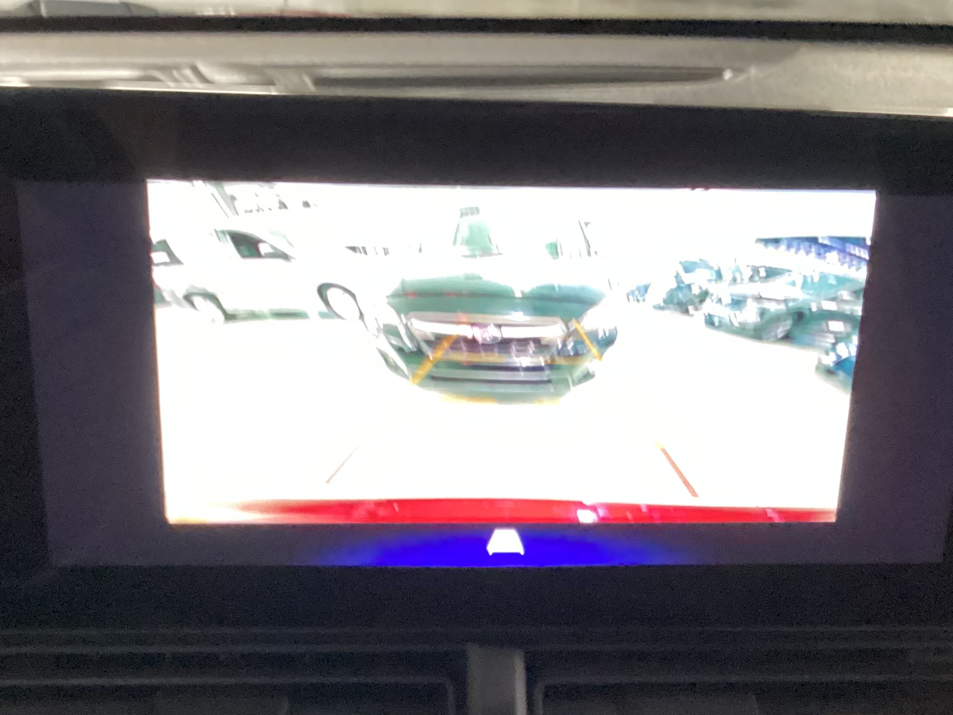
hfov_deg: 33.8
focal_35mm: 57
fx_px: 1569
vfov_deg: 24.8
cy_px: 656
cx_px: 471
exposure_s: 1/30
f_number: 2.4
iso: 640
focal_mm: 3.3
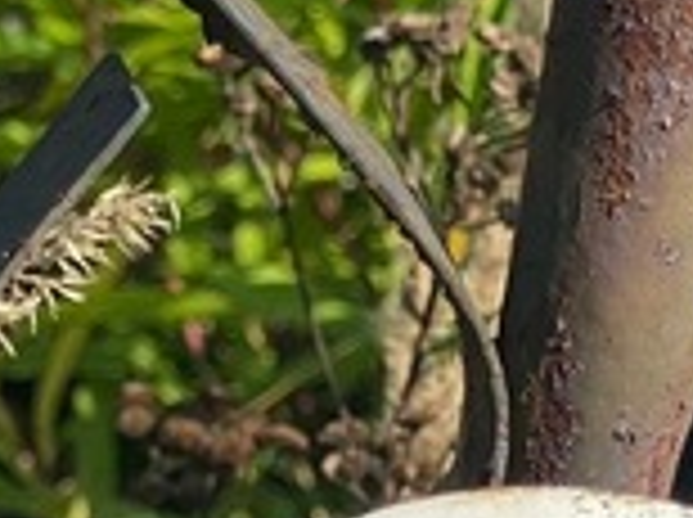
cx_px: 324
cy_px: 1284
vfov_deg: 5.3
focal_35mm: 271
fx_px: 5417
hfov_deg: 7.3
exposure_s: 1/592
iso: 20
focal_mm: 6
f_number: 2
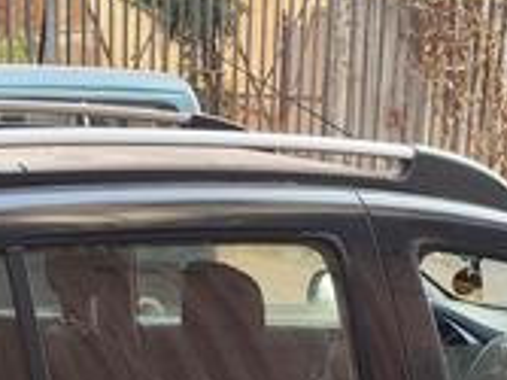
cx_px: 243
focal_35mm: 90
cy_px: 558
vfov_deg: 15.2
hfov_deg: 21.8
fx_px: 1317
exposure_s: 1/100
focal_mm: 6.14
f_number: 1.65
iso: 80
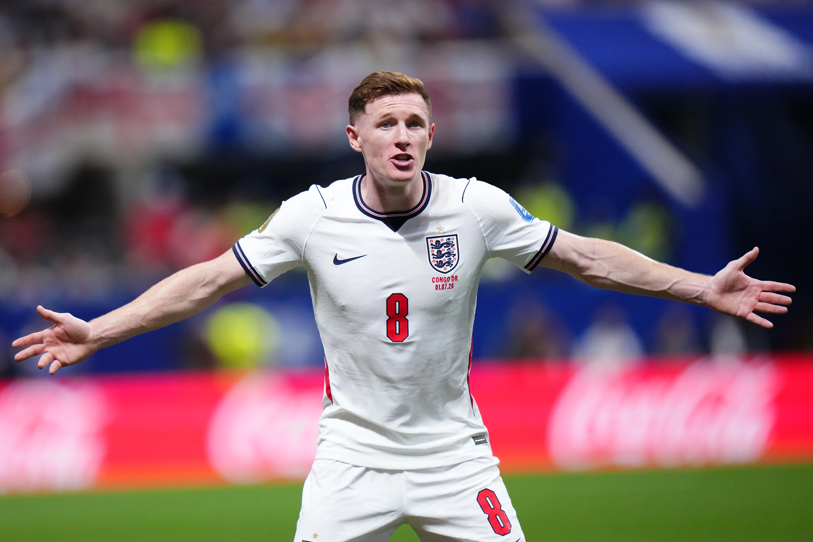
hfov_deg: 4.4
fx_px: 10568
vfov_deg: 2.9
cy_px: 261
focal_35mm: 468
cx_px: 365
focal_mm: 400
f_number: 2.8
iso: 3200
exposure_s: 1/2500
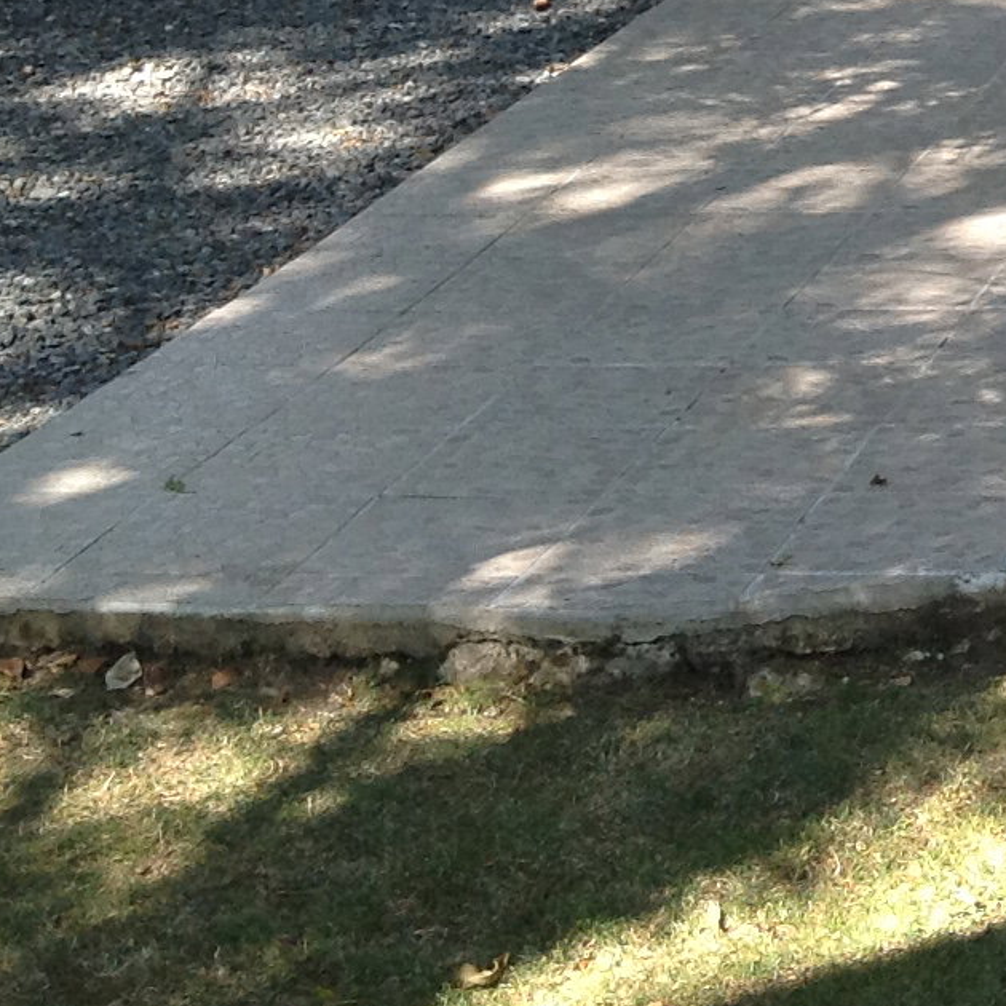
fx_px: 4176
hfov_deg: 12.9
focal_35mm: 127
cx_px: 1584
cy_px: -337
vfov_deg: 13.2
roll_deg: -0.1
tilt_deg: -5.3
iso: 50
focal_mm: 4.28
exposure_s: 1/234
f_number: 2.4
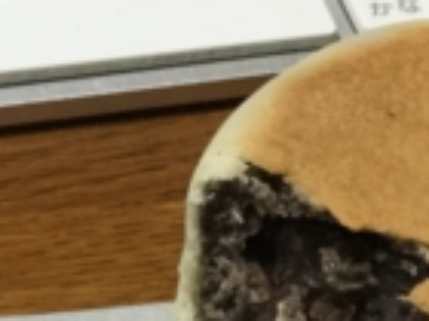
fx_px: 1648
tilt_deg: -48.2
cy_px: 670
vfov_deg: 10.2
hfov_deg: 14.8
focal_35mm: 133
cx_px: 126
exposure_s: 1/33
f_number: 2.4
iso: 125
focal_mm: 3.3
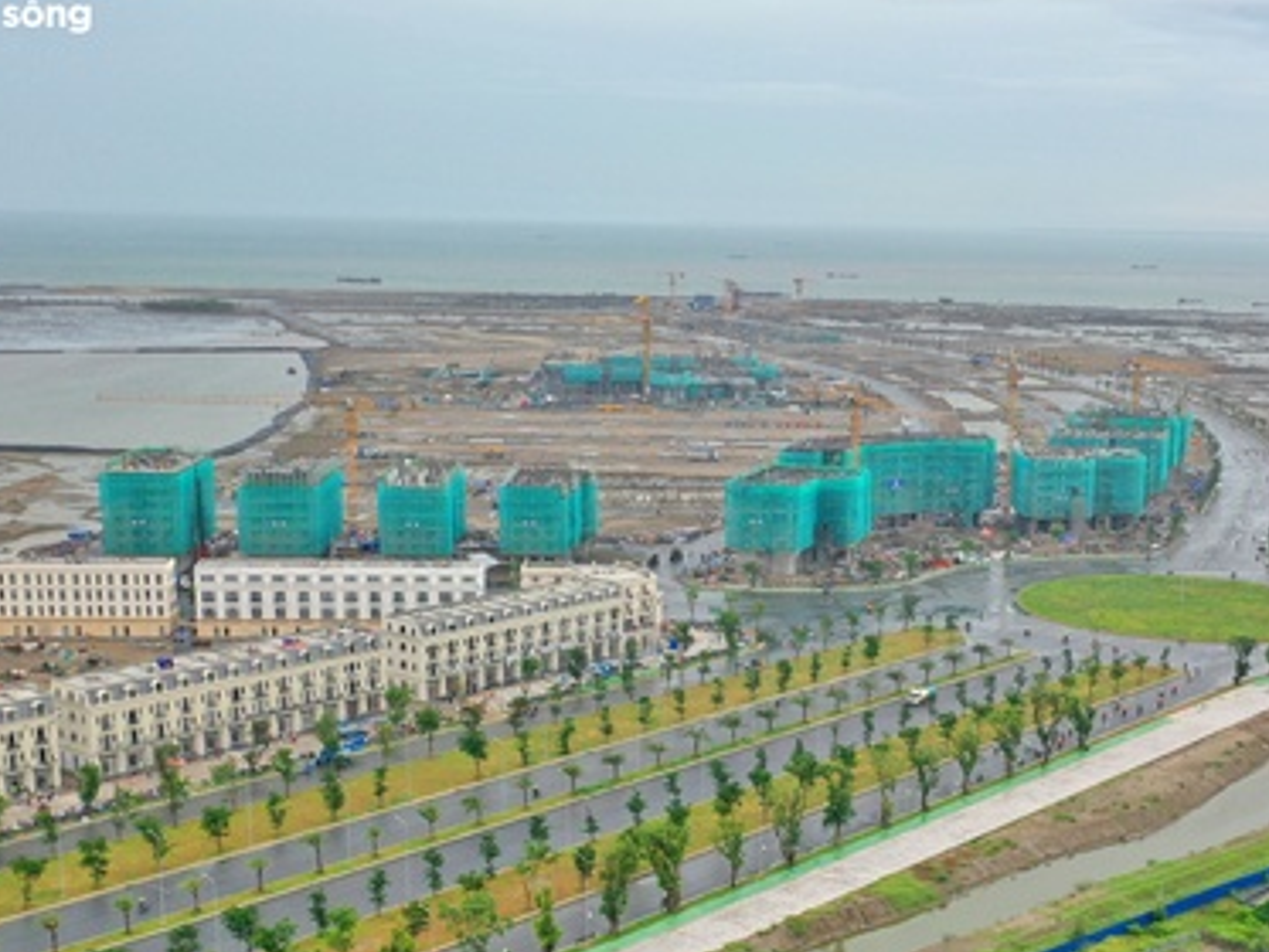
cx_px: 793
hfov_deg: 36.6
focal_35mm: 52
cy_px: 677
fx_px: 1907
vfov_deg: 27.8
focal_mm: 10.26
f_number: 2.8
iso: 100
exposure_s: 1/320
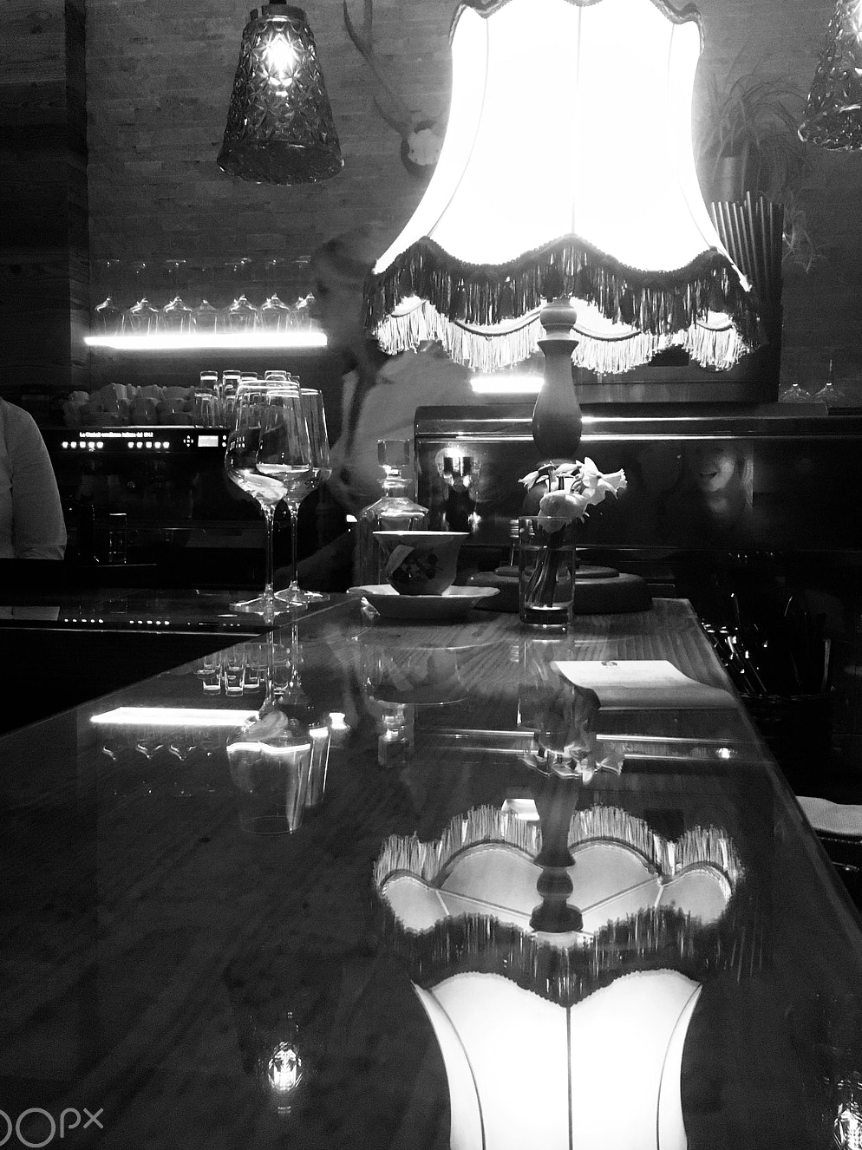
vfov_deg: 52.6
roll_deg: -0.6
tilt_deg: -4.0
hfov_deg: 40.7
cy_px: 548
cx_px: 408
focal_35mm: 35
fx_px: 1162
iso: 200
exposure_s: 1/25
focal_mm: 4.15
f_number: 2.2
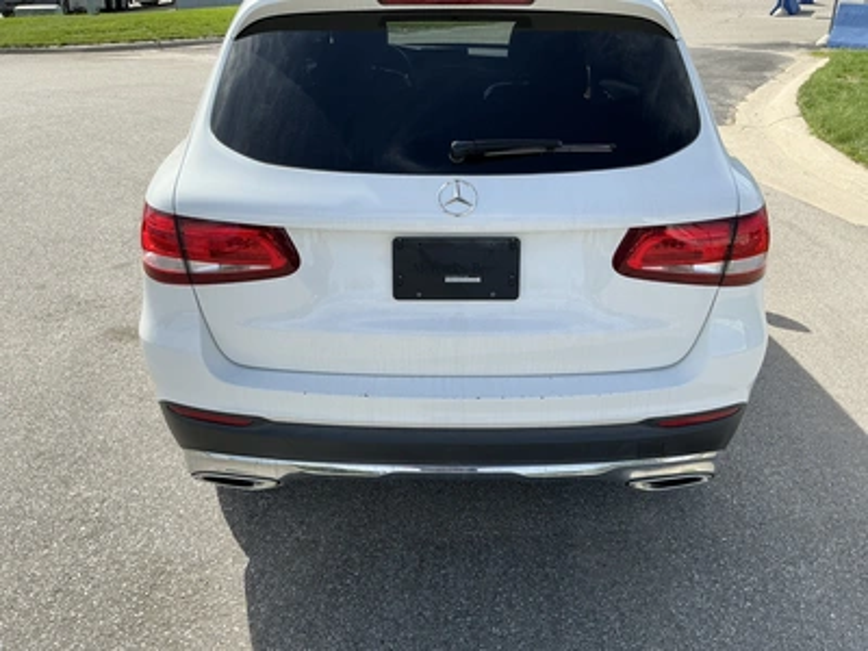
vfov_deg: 49.7
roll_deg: +0.4
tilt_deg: -26.0
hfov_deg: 63.4
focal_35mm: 28
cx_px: 434
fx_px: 702
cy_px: 326
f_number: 1.8
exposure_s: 1/1195
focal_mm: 3
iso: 25
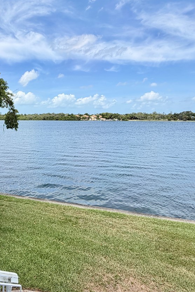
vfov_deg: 64.5
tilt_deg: +1.7
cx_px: 45
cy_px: 109
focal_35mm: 28
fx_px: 227
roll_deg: +0.0
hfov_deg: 44.6
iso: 20
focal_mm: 2.22
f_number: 2.2
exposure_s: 1/779
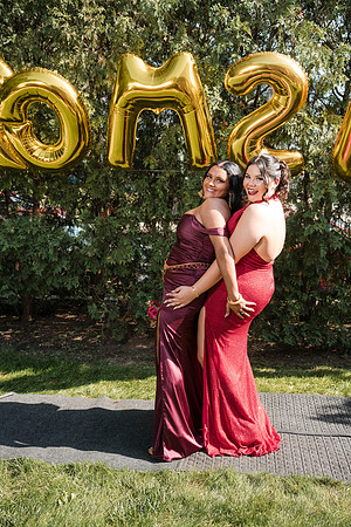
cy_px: 264
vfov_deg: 54.4
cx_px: 176
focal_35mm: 35
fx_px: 512
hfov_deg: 37.9
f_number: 5
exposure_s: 1/250
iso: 200
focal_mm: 35
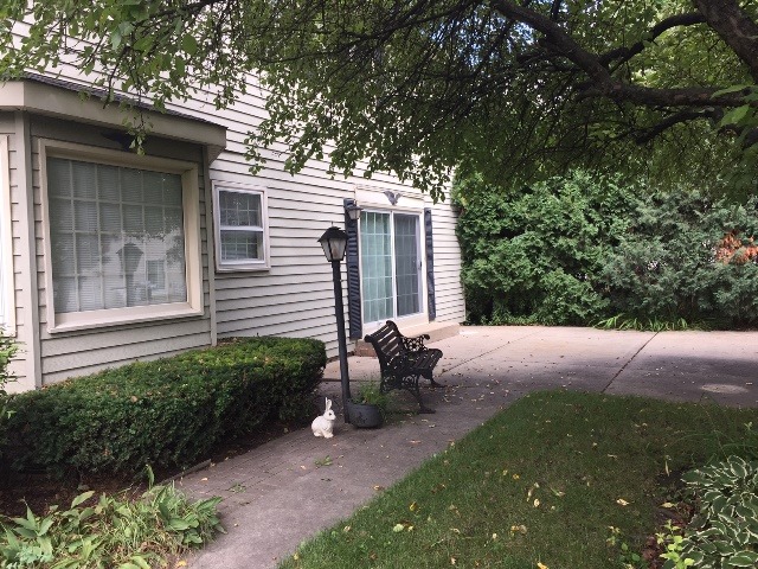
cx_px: 379
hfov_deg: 61.7
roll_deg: +1.2
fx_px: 635
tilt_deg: -1.4
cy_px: 284
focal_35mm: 29
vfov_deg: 48.2
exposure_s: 1/391
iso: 32
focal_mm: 4.15
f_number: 2.2
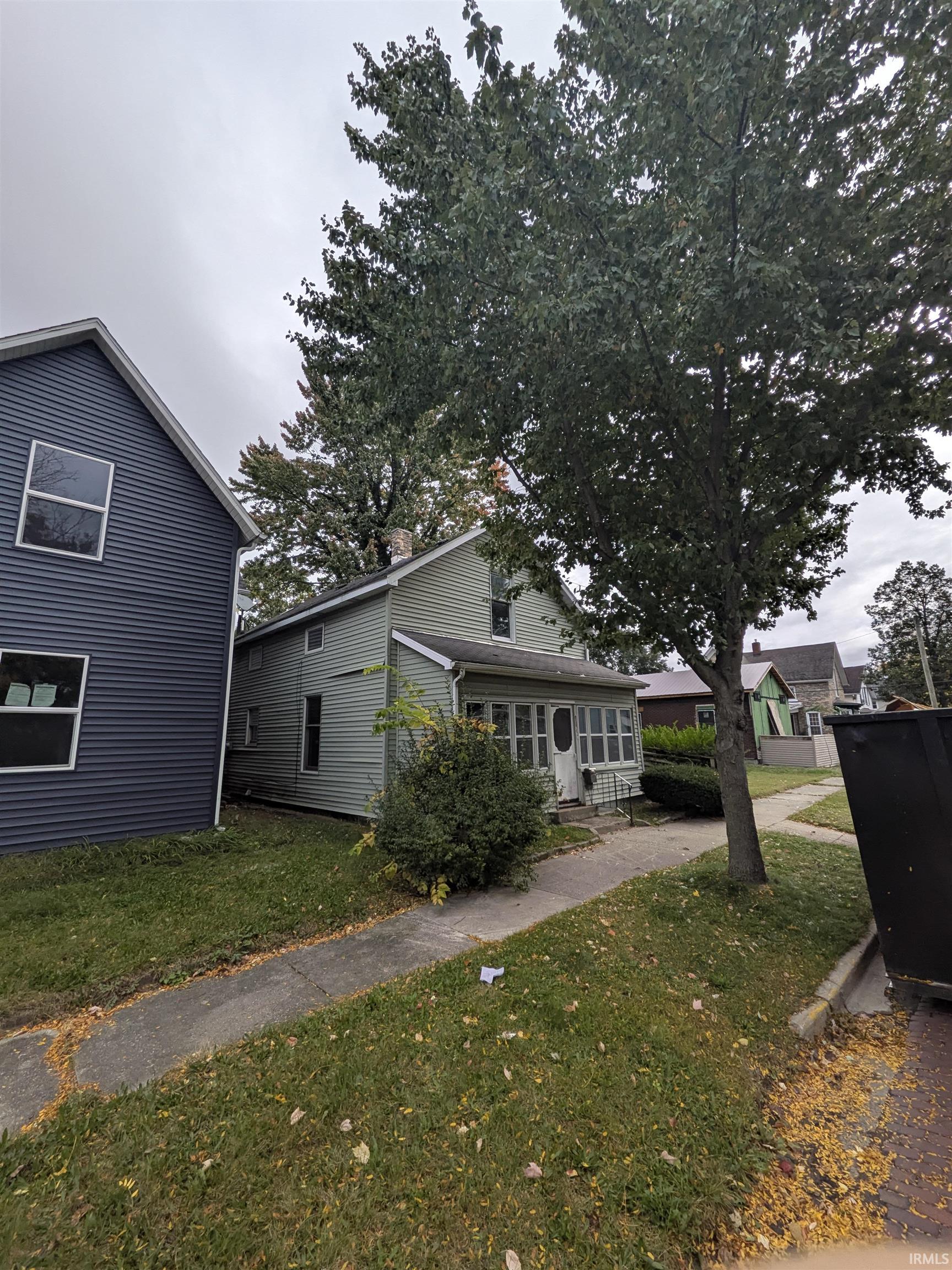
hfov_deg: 85.7
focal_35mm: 14
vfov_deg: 102.1
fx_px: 513
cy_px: 635
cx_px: 476
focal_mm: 1.85
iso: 51
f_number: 2.2
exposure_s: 1/1527
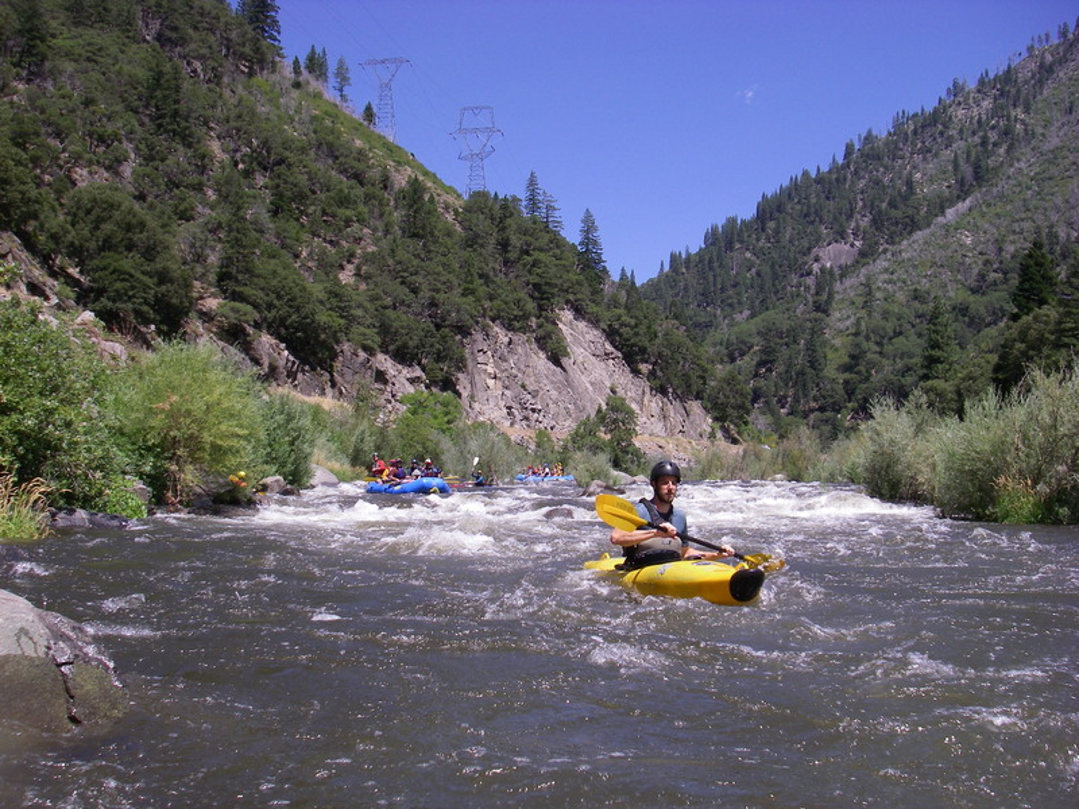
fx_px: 1184
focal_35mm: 38
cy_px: 404
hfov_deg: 49.0
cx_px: 540
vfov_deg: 37.7
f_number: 6.6
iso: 64
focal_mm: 6.3
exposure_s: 1/200
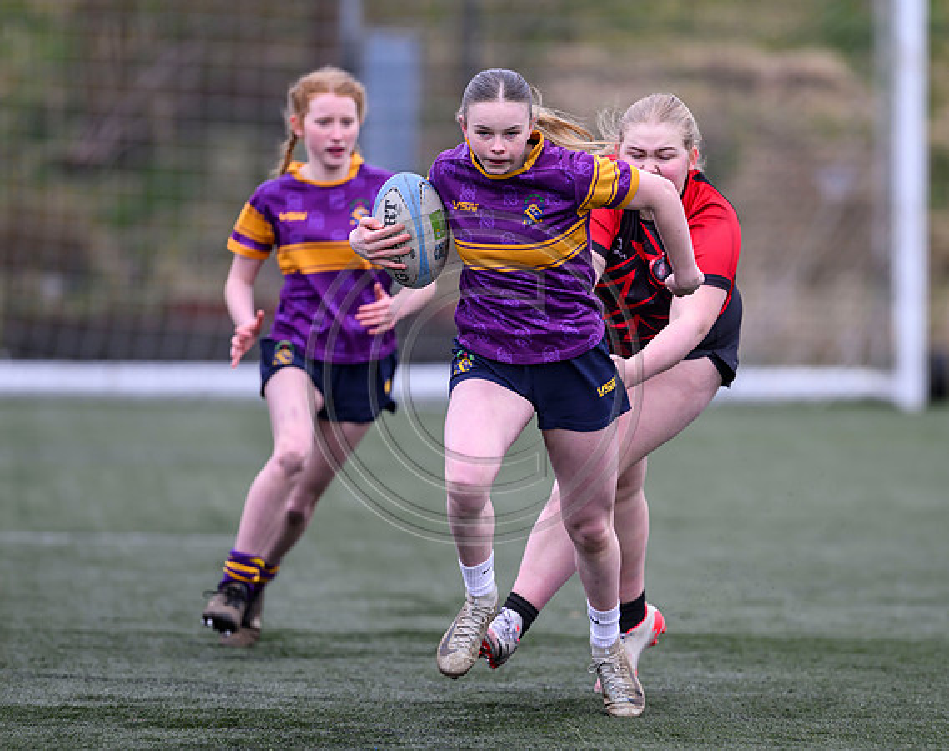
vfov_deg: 2.8
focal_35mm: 546
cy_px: 401
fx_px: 15258
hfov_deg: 3.6
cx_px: 616
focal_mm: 400
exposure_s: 1/1250
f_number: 3.2
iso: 500
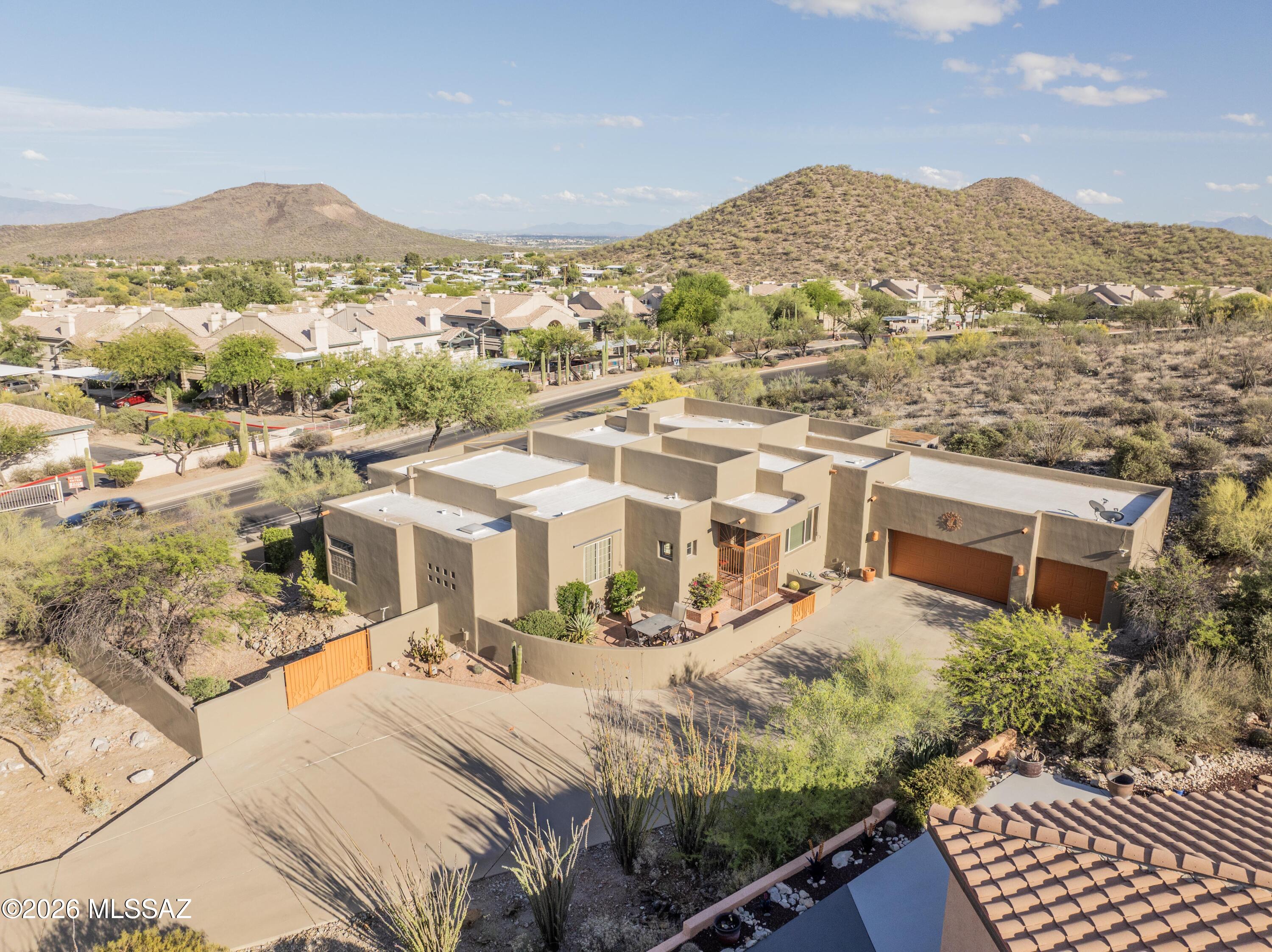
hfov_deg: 71.6
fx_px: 881
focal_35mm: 24
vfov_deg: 56.8
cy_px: 476
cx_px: 636
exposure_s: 1/40
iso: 200
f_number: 2.8
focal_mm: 12.29
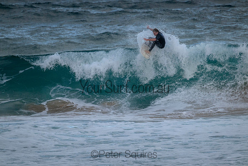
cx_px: 124
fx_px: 5512
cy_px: 83
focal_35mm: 800
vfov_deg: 1.7
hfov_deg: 2.6
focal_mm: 800
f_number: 11
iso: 1600
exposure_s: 1/1600
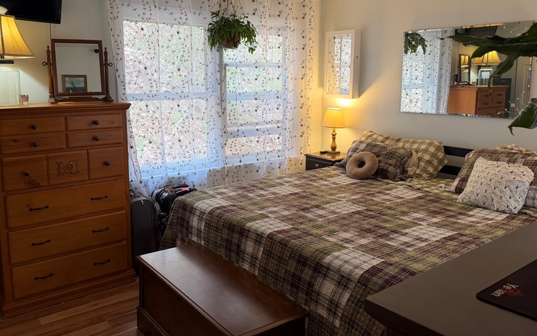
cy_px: 136
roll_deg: -0.3
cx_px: 244
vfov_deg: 40.4
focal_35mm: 31
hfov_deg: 61.1
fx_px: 454
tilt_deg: -8.0
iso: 160
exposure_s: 1/120
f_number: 1.78
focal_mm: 6.76
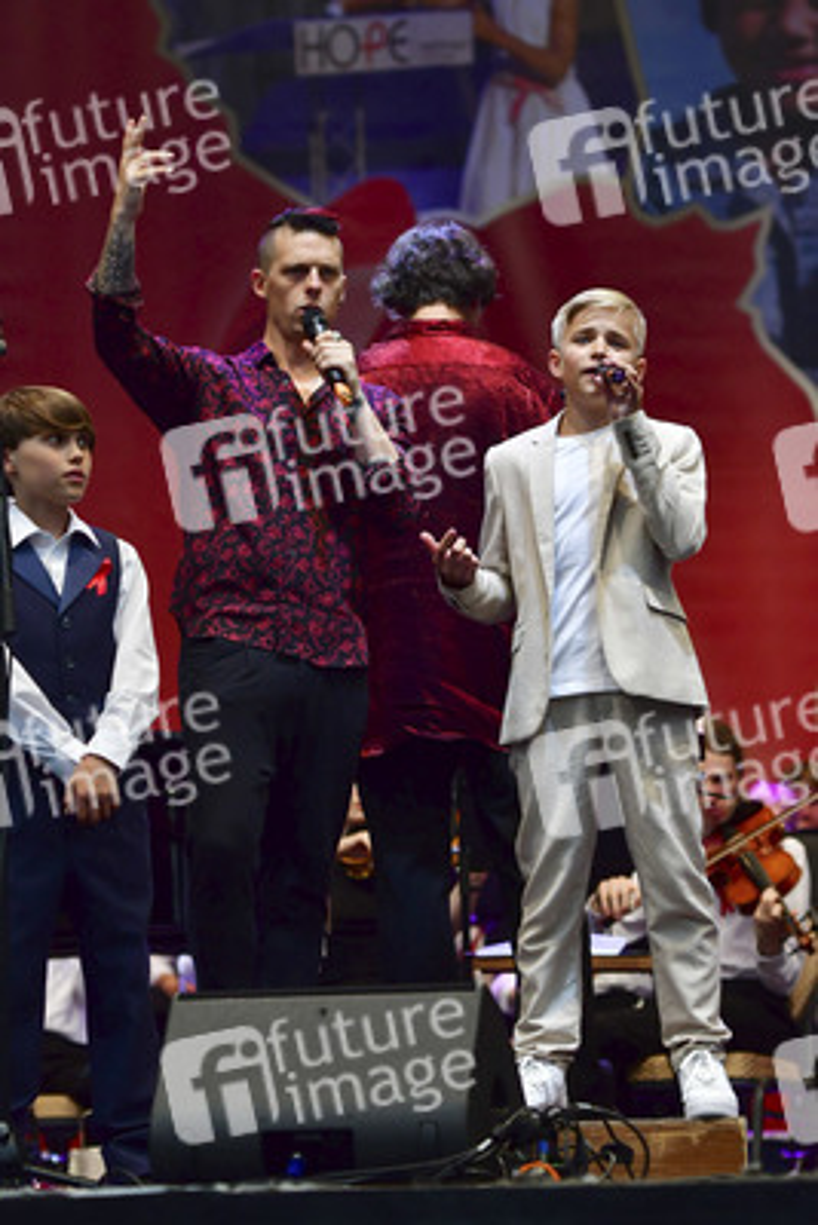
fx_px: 5108
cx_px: 409
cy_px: 612
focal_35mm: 150
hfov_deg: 9.2
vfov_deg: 13.7
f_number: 2.8
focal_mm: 100
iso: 1250
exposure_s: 1/1600
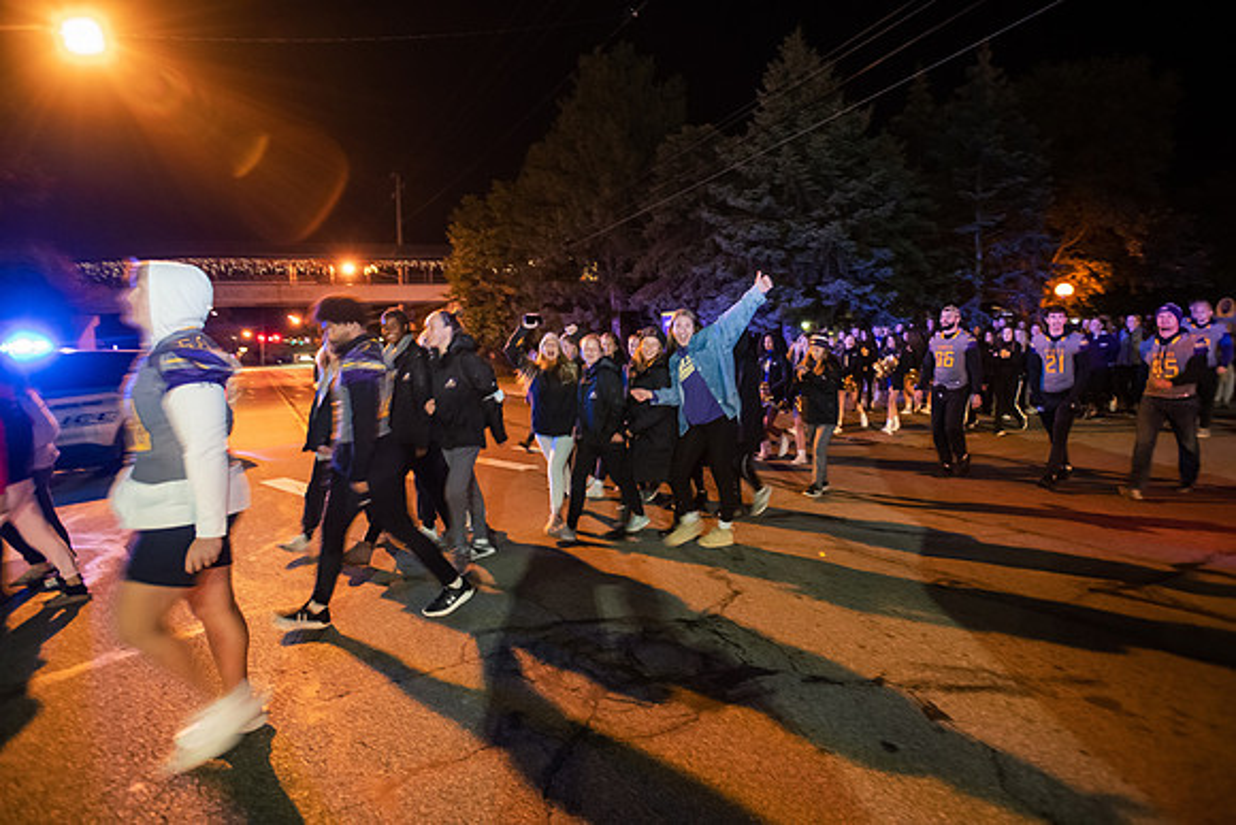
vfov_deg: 62.0
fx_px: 687
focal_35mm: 20
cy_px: 412
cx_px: 618
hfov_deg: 84.0
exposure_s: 1/30
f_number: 3.2
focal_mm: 20
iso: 5000
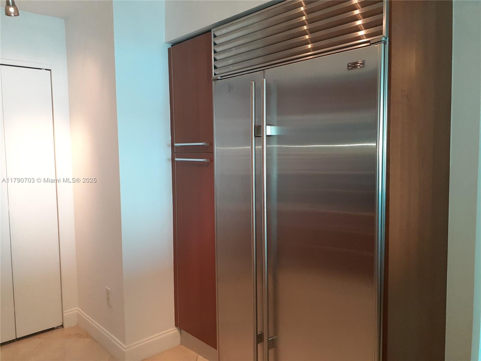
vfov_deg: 51.4
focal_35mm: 27
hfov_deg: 65.3
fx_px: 375
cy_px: 180
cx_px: 240
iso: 200
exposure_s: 1/60
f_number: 1.9
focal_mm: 3.6
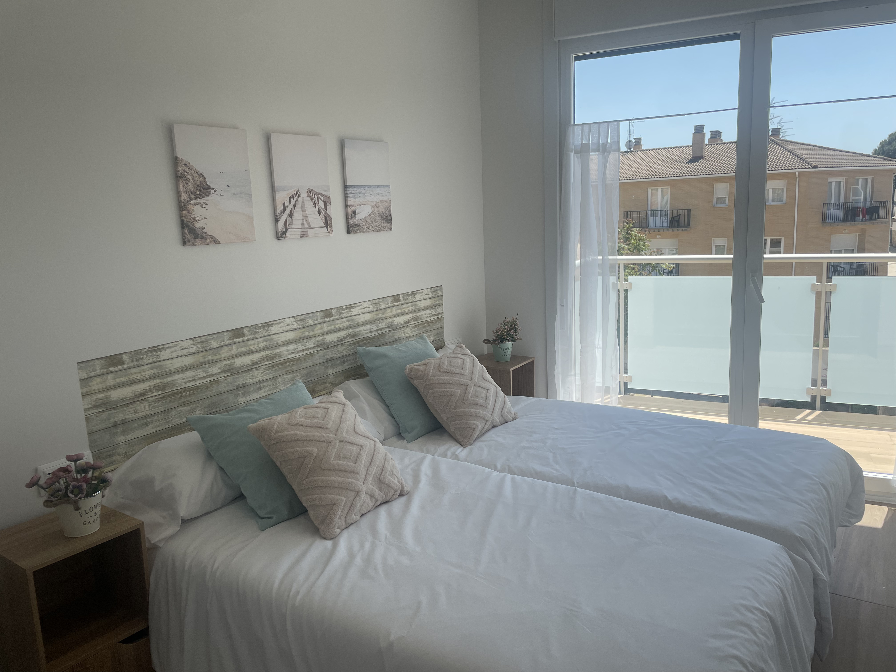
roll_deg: +2.5
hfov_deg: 67.3
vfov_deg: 53.1
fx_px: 673
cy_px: 336
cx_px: 448
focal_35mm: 26
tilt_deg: -10.2
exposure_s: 1/1114
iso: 32
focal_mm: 4.2
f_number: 1.6
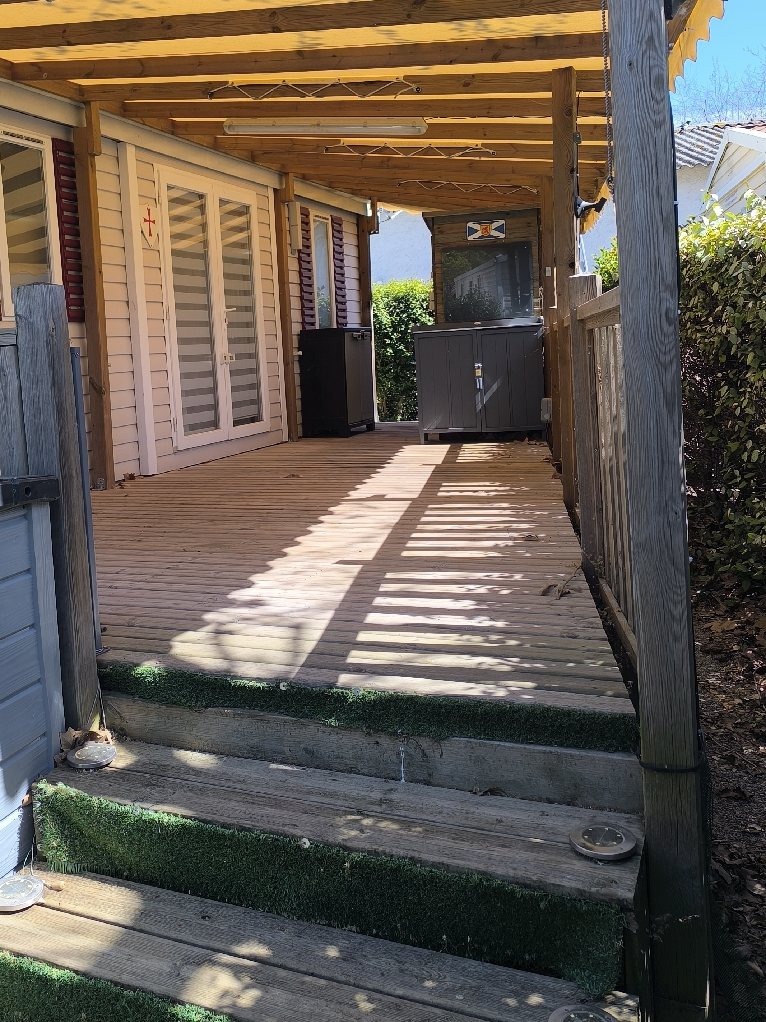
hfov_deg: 42.1
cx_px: 232
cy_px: 411
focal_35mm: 33
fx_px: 974
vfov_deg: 55.0
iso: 50
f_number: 1.65
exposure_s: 1/342
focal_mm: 6.14
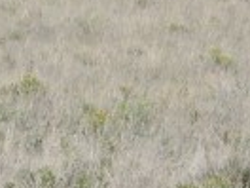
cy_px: -135
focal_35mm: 1200
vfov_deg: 1.2
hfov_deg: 1.6
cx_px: -538
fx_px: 8667
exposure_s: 1/640
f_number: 4.4
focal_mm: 27.6
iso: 100
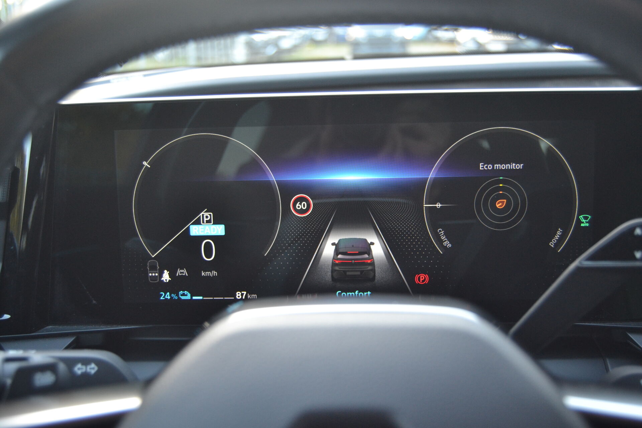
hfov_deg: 49.6
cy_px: 214
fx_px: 695
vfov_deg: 34.2
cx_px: 321
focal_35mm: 39
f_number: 4
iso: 800
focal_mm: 26
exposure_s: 1/60
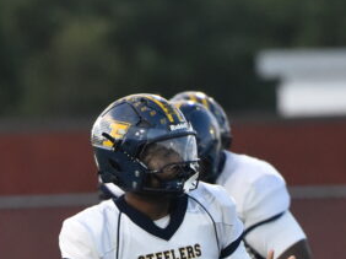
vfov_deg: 1.8
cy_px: 390
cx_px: 137
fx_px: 8189
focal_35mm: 820
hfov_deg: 2.4
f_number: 2.8
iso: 4500
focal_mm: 200
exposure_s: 1/3200
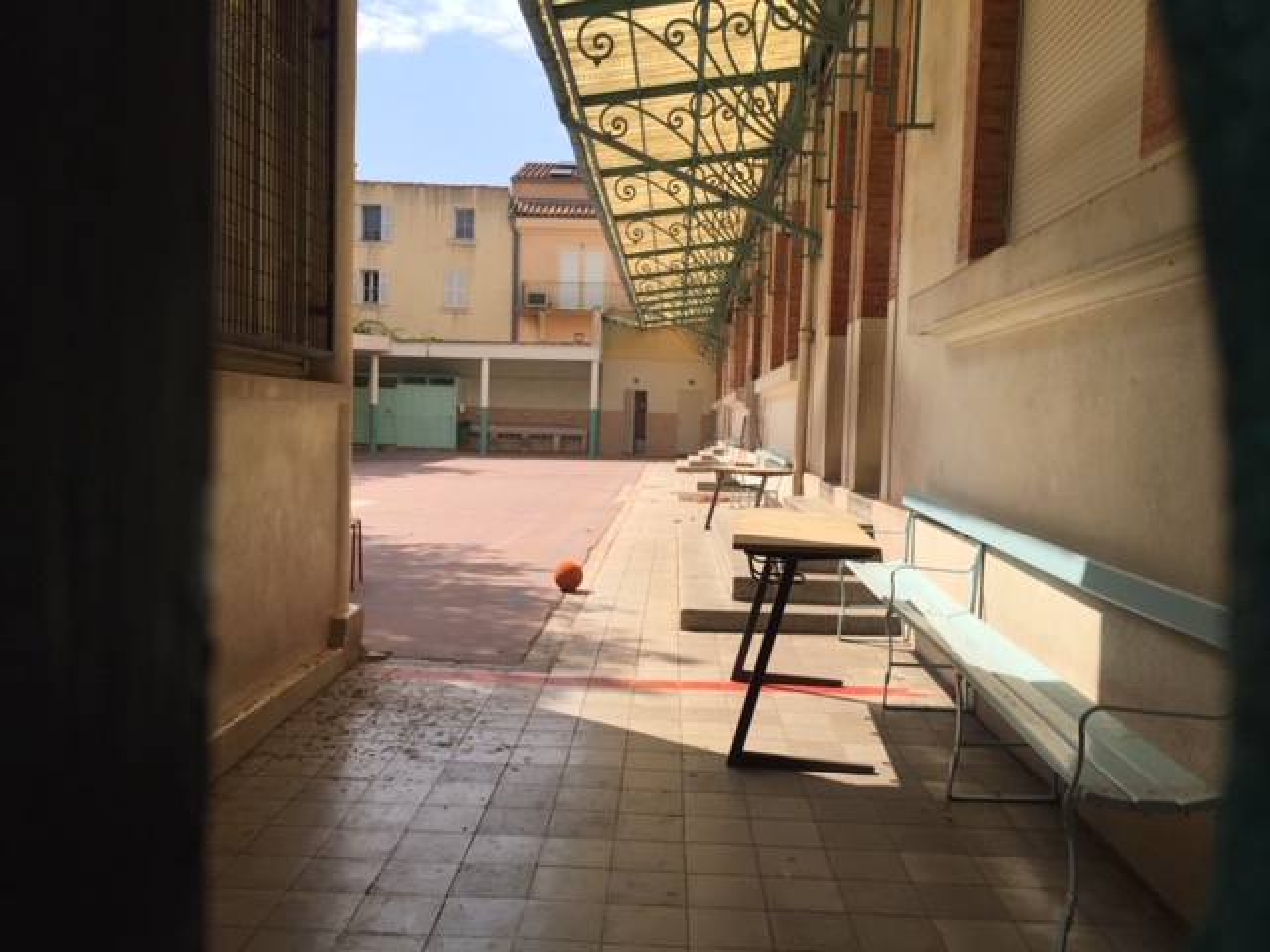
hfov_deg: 61.7
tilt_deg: -3.5
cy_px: 476
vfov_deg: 48.2
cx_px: 635
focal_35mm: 29
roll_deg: -1.4
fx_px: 1064
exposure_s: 1/2083
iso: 32
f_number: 2.2
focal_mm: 4.15
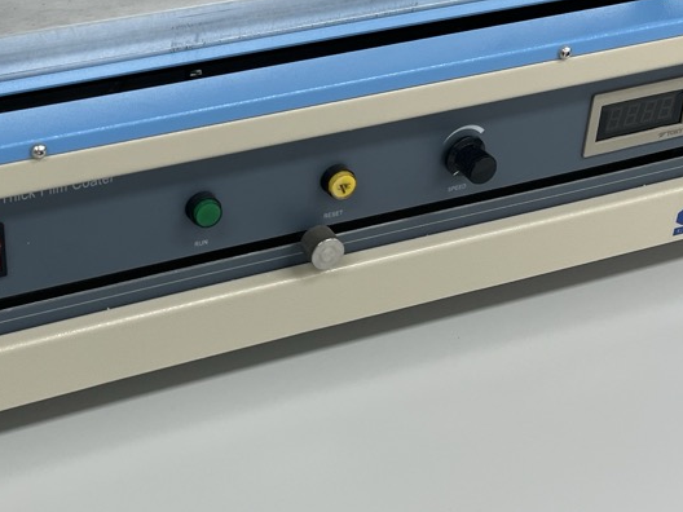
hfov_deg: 30.2
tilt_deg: -30.1
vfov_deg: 23.1
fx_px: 1243
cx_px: 171
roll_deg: -0.7
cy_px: 132
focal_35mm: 63
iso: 50
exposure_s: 1/100
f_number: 1.6
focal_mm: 5.1
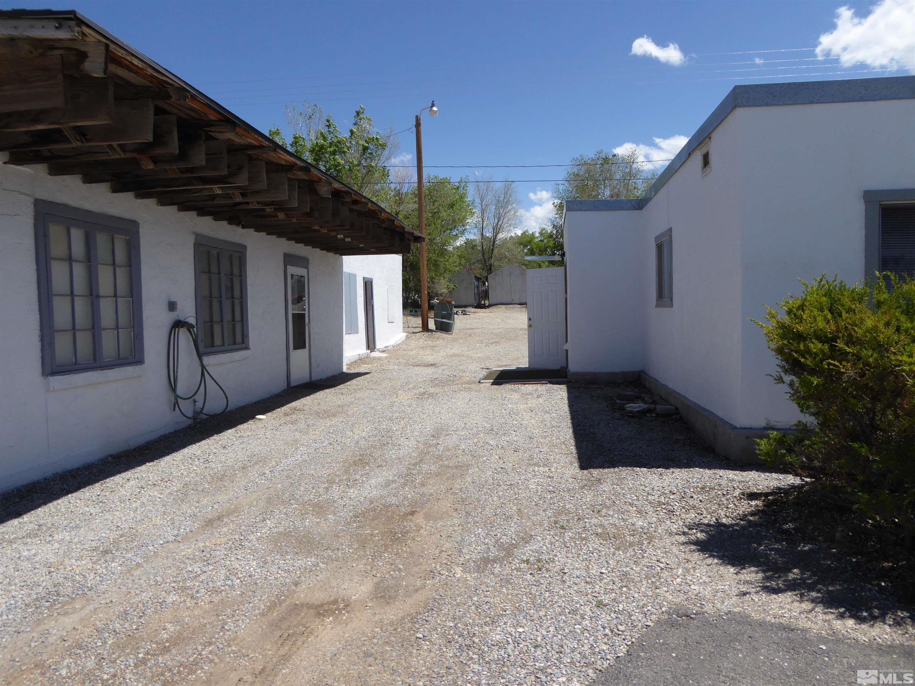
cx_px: 458
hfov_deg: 71.6
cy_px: 343
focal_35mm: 24
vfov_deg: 56.8
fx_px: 634
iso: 100
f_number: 3.3
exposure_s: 1/1300
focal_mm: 4.3
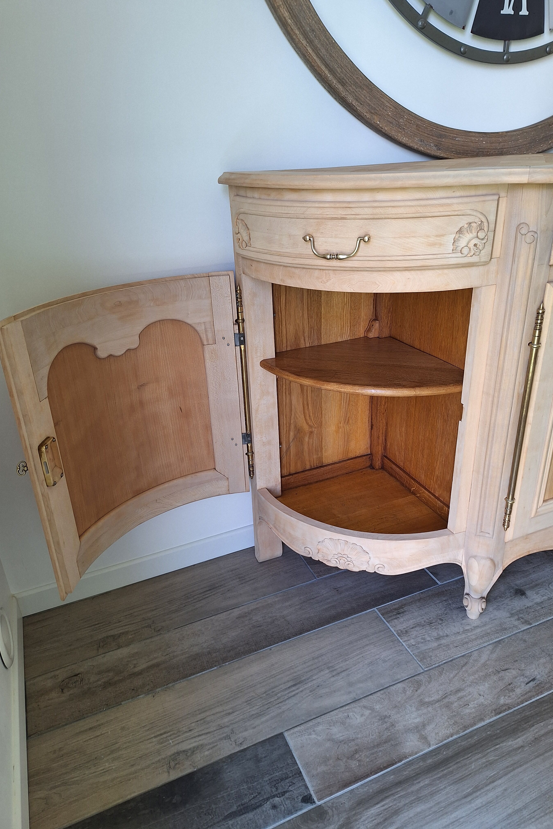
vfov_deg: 73.7
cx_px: 287
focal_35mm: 24
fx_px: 553
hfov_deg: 53.1
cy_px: 414
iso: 64
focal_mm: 5.54
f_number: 1.8
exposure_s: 1/50
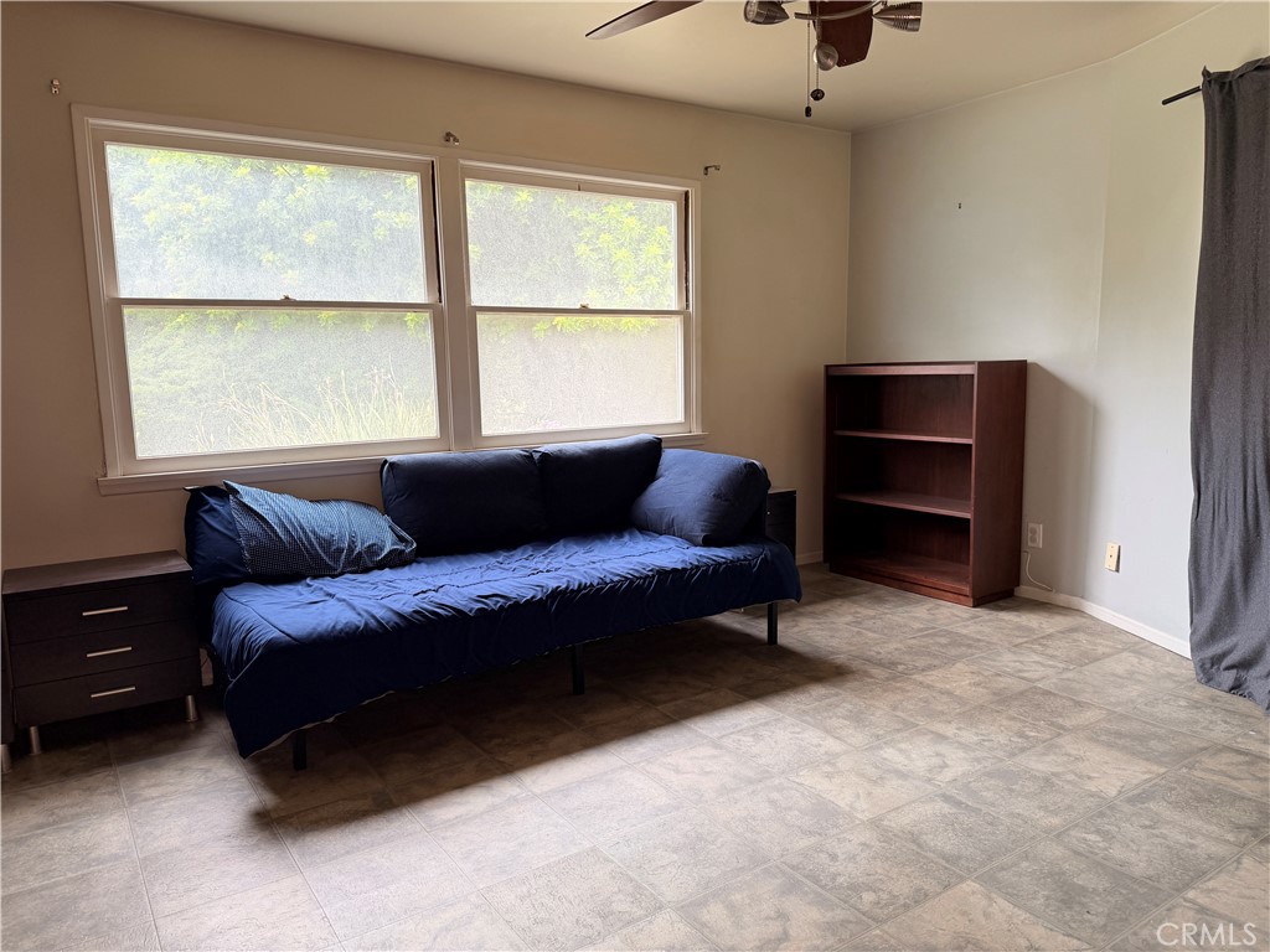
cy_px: 476
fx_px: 881
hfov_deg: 71.6
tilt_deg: -7.8
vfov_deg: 56.8
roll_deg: +1.6
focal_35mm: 24
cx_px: 635
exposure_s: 1/117
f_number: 1.78
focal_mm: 6.76
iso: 80
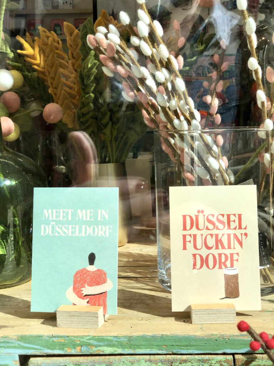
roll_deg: +1.2
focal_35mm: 57
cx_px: 137
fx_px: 602
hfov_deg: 25.7
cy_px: 183
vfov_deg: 33.8
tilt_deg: -5.3
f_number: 2.8
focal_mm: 6.6
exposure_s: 1/695
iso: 20
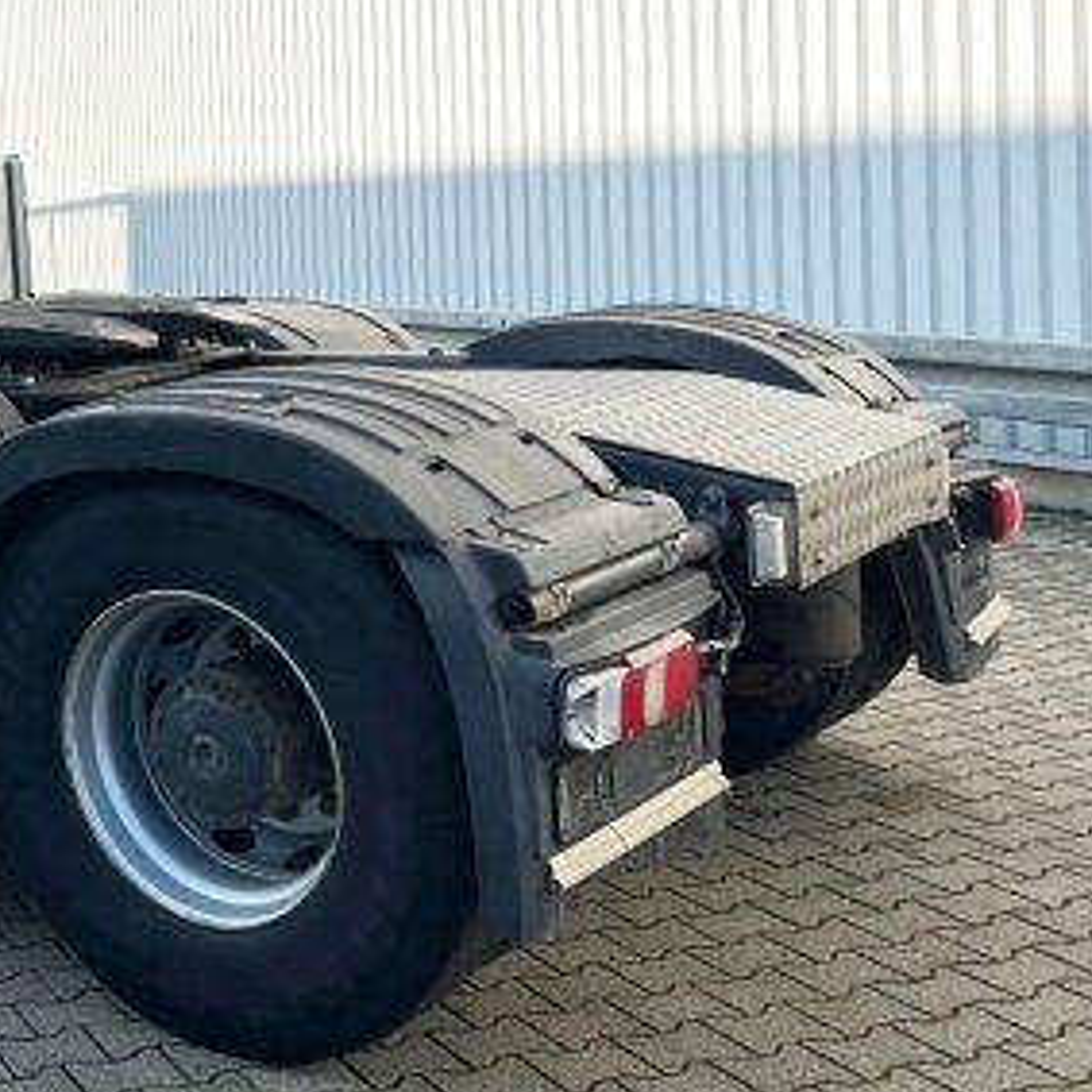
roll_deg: +3.4
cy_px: 259
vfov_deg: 32.1
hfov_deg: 29.3
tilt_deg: -0.4
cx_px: -135
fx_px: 1856
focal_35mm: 52
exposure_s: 1/4630
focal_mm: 5.7
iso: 50
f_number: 1.5
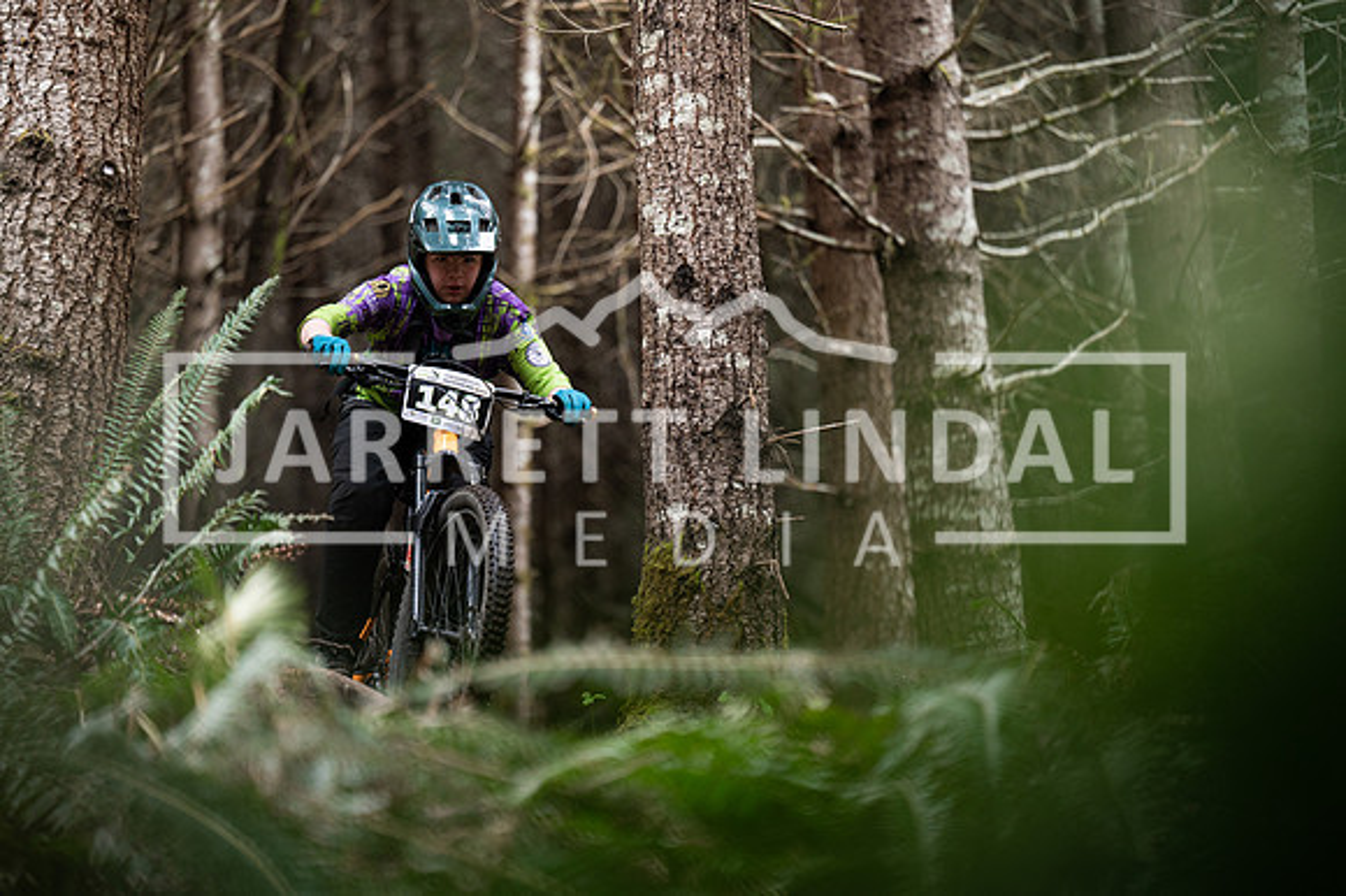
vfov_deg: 7.4
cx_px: 673
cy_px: 448
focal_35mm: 185
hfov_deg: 11.1
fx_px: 6913
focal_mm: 185
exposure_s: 1/1600
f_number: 2.8
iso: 1000
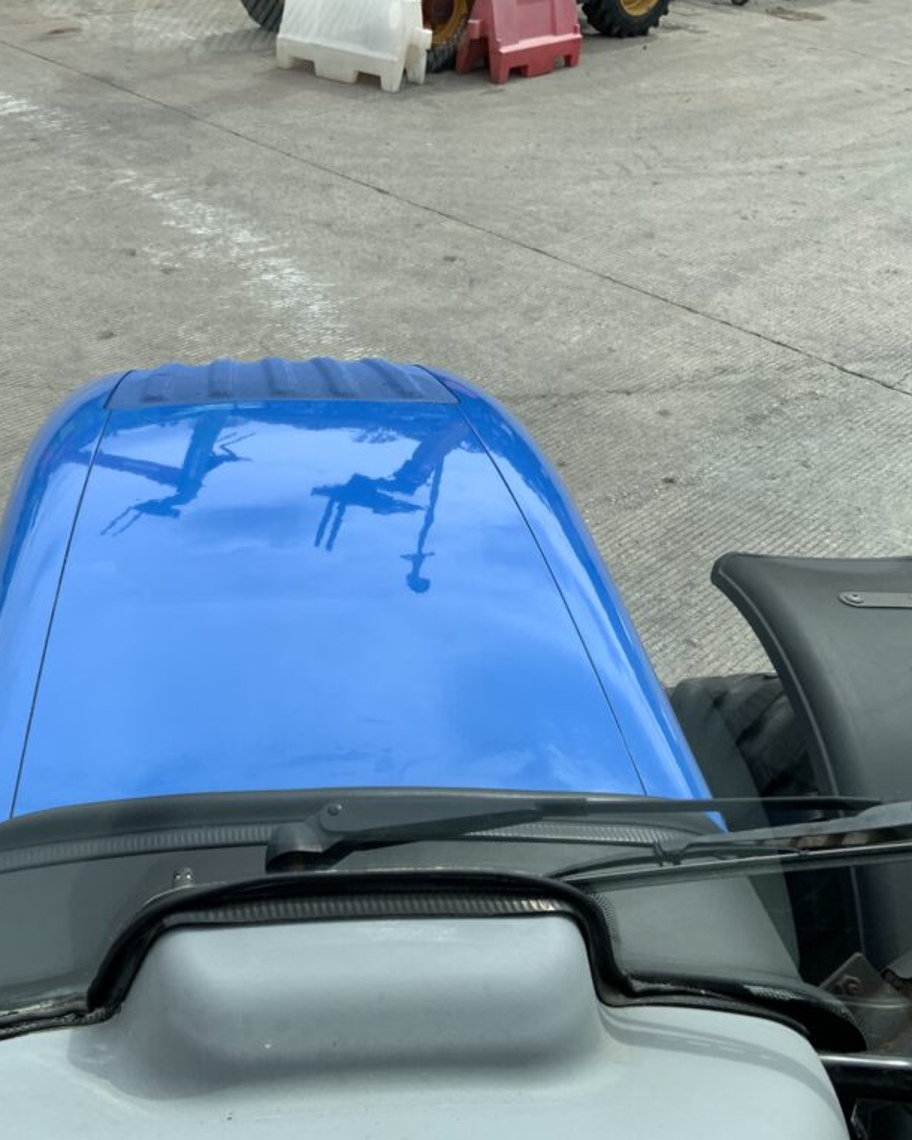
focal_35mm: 38
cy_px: 571
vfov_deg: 47.9
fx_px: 1283
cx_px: 363
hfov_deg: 39.0
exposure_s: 1/997
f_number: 1.8
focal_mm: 3
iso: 16
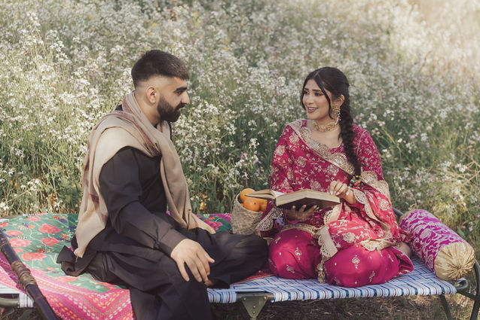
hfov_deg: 35.6
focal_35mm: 56
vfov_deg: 24.2
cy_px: 154
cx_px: 253
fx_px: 747
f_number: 2.8
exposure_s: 1/640
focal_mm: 52.5
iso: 125
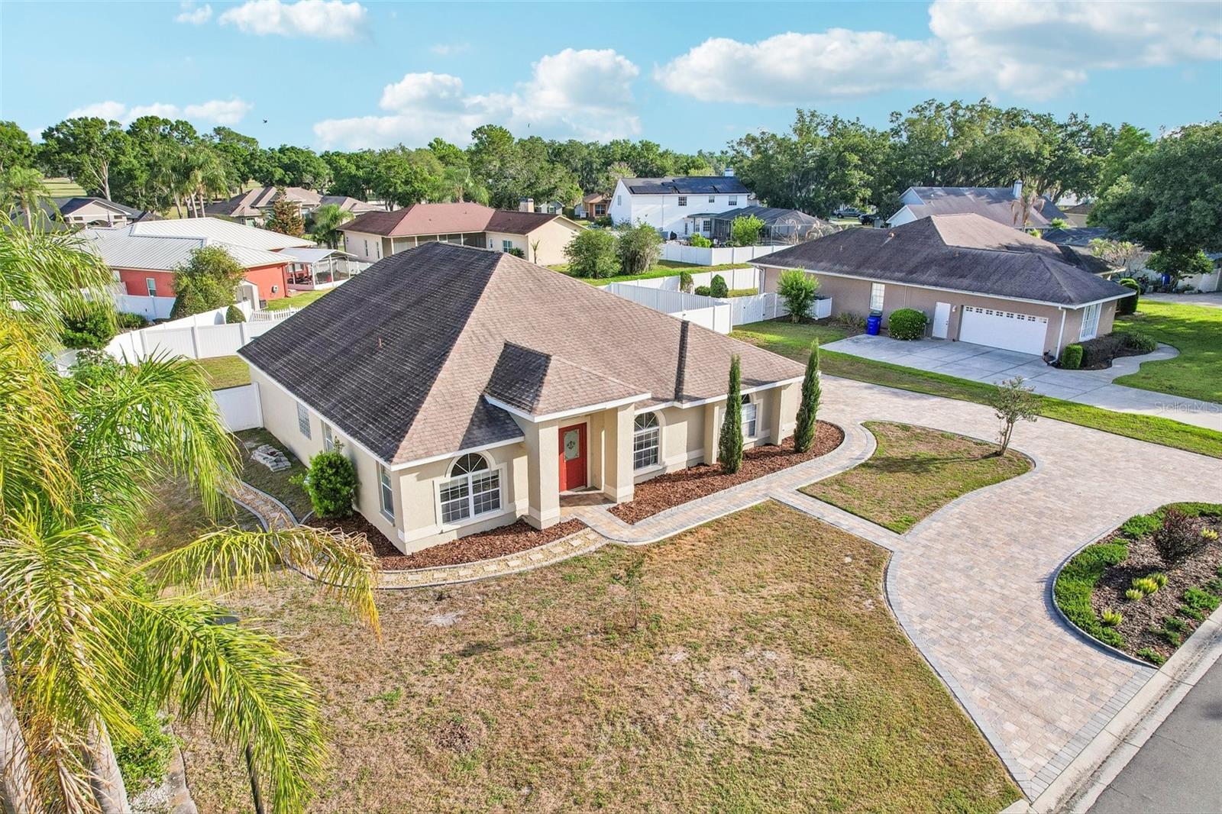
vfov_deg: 57.2
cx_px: 611
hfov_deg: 78.6
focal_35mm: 22
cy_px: 407
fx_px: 747
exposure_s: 1/1600
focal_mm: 8.4
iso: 120
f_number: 2.8
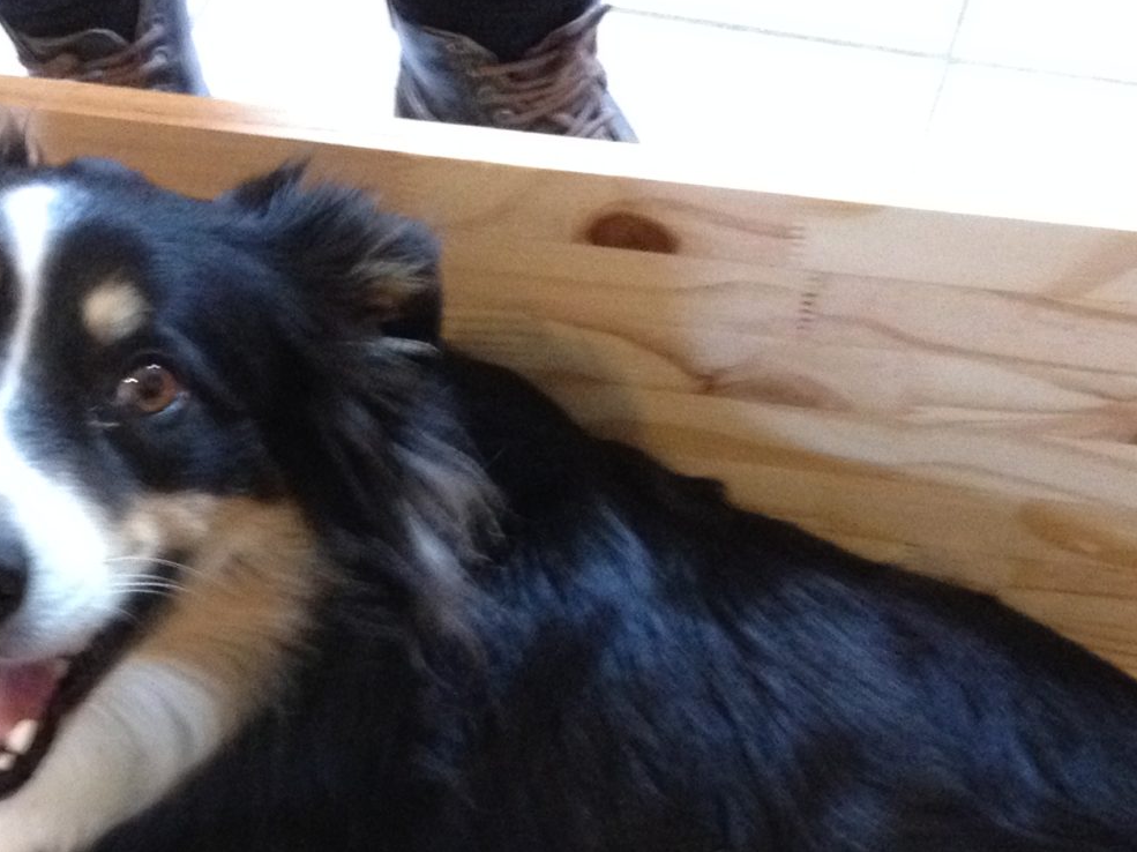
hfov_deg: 21.5
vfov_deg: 15.6
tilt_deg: -54.2
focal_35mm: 91
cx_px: 417
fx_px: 2988
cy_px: 1057
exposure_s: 1/15
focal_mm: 4.28
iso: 320
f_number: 2.4
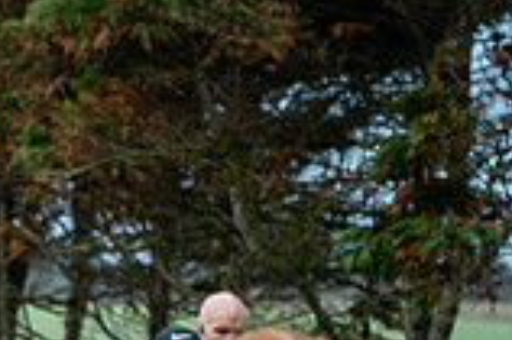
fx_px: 3651
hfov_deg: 7.8
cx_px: -343
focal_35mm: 257
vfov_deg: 5.3
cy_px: 572
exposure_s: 1/1250
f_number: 2.8
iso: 280
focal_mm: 70
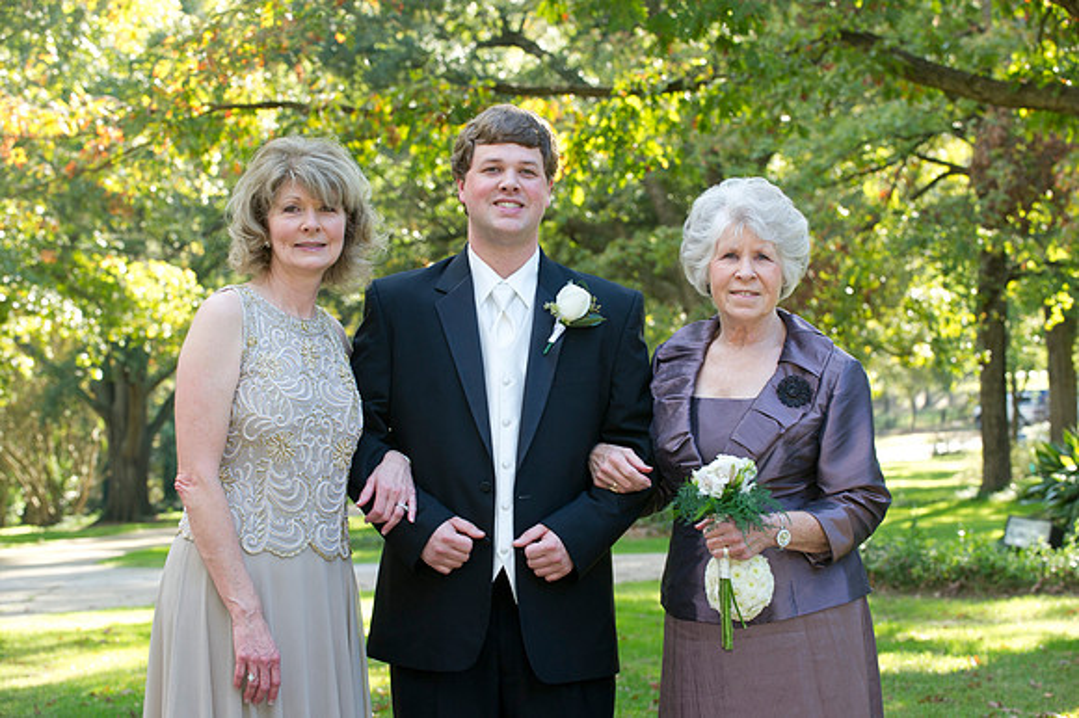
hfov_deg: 21.5
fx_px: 2846
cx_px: 540
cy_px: 359
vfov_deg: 14.4
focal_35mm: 95
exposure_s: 1/100
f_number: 5.6
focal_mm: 95
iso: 500
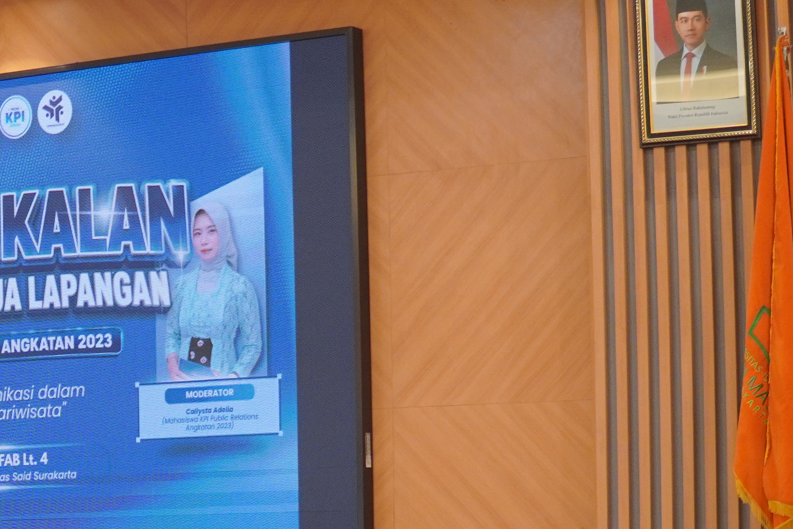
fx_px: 2864
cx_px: -329
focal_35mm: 130
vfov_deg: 10.4
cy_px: 561
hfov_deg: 14.8
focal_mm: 30
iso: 800
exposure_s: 1/160
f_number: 2
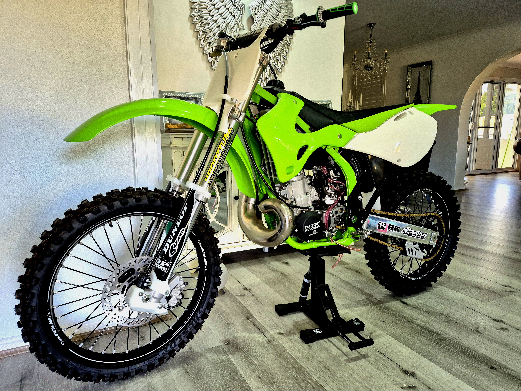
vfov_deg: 58.9
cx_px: 260
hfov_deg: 73.9
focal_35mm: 23
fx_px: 346
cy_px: 196
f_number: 1.8
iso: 200
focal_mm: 5.4
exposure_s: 1/100
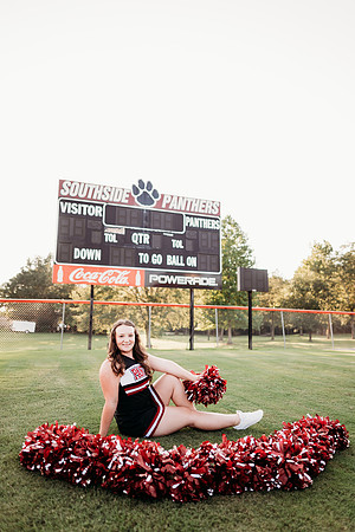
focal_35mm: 24
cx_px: 178
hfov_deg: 53.1
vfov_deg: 73.7
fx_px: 355
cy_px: 266
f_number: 2
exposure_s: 1/500
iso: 125
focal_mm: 24
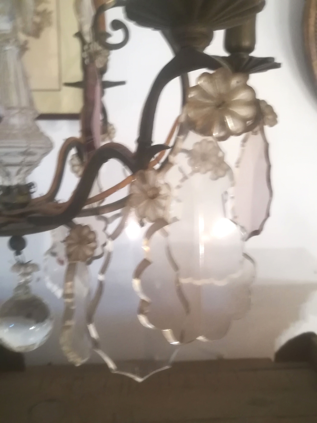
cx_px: 158
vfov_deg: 58.4
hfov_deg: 45.4
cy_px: 212
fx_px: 379
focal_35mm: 31
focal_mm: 3.83
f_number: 2.2
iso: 500
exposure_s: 1/14.3
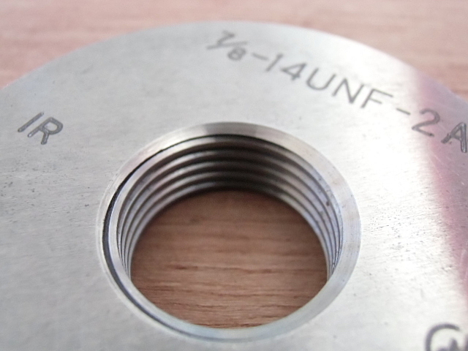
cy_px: 176
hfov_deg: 55.4
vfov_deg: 42.9
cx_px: 234
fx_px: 446
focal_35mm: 33
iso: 800
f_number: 3.7
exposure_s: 1/60
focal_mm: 5.93
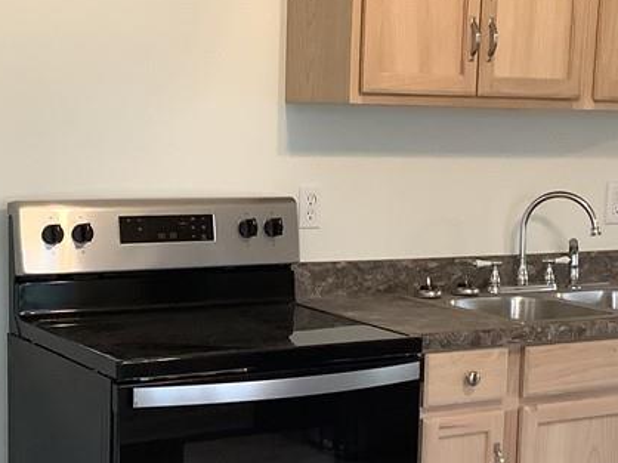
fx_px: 1356
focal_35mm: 76
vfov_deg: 19.3
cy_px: 321
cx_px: 310
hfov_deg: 25.7
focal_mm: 3.3
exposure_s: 1/50
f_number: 2.4
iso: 250
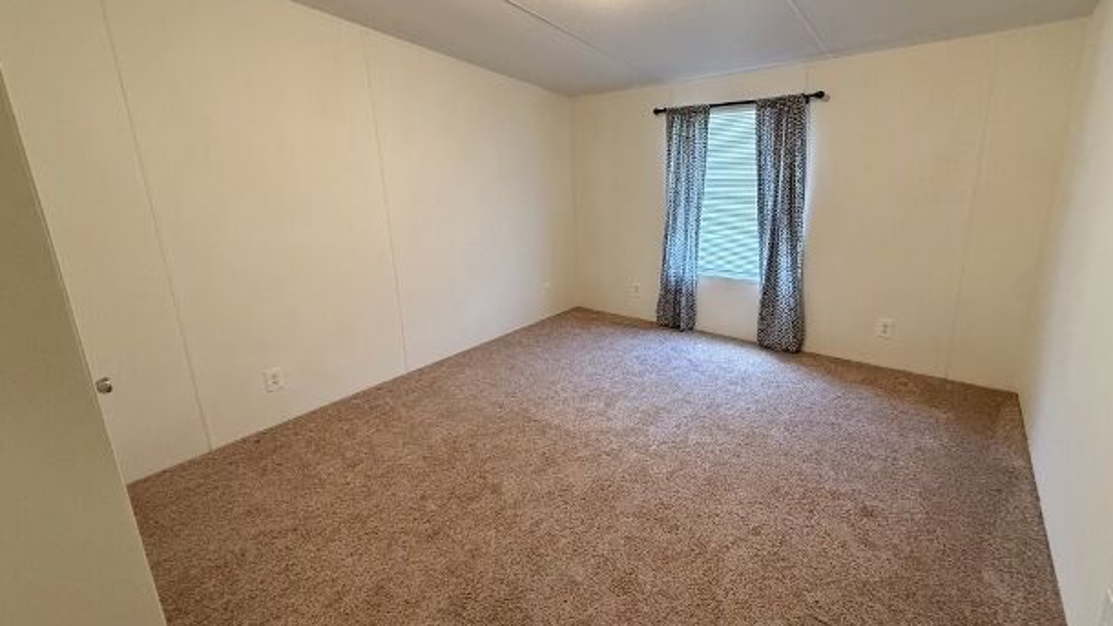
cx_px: 582
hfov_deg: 99.3
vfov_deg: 66.9
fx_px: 472
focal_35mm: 16
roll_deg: +2.7
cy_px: 277
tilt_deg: -13.1
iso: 500
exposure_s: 1/120
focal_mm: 2.22
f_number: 2.2
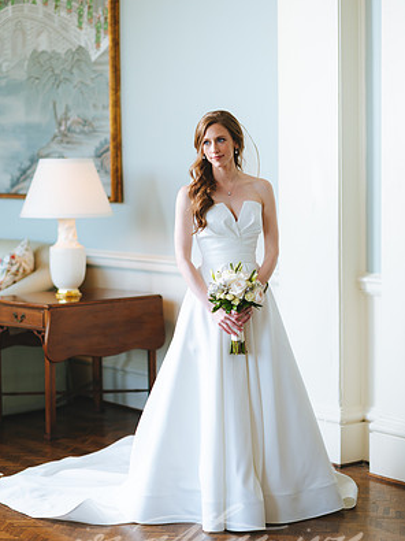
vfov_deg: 21.1
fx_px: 1452
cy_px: 292
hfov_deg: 15.9
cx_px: 203
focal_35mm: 93
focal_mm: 85
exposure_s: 1/200
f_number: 2
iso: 400
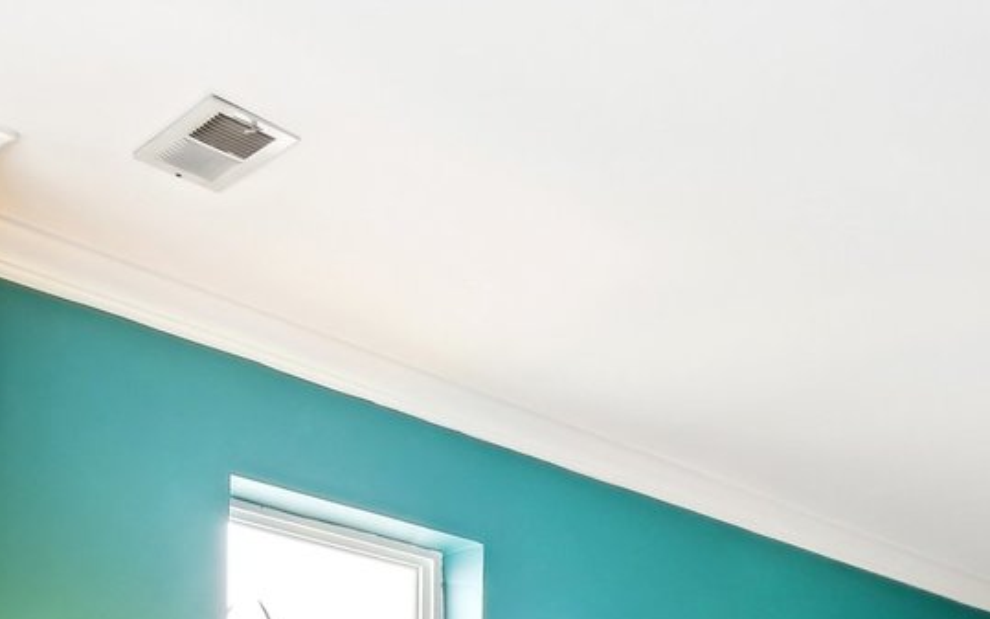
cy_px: 977
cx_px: 1131
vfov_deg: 22.1
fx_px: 1241
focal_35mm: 46
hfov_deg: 35.9
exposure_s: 1/4
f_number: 8
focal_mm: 10
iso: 400
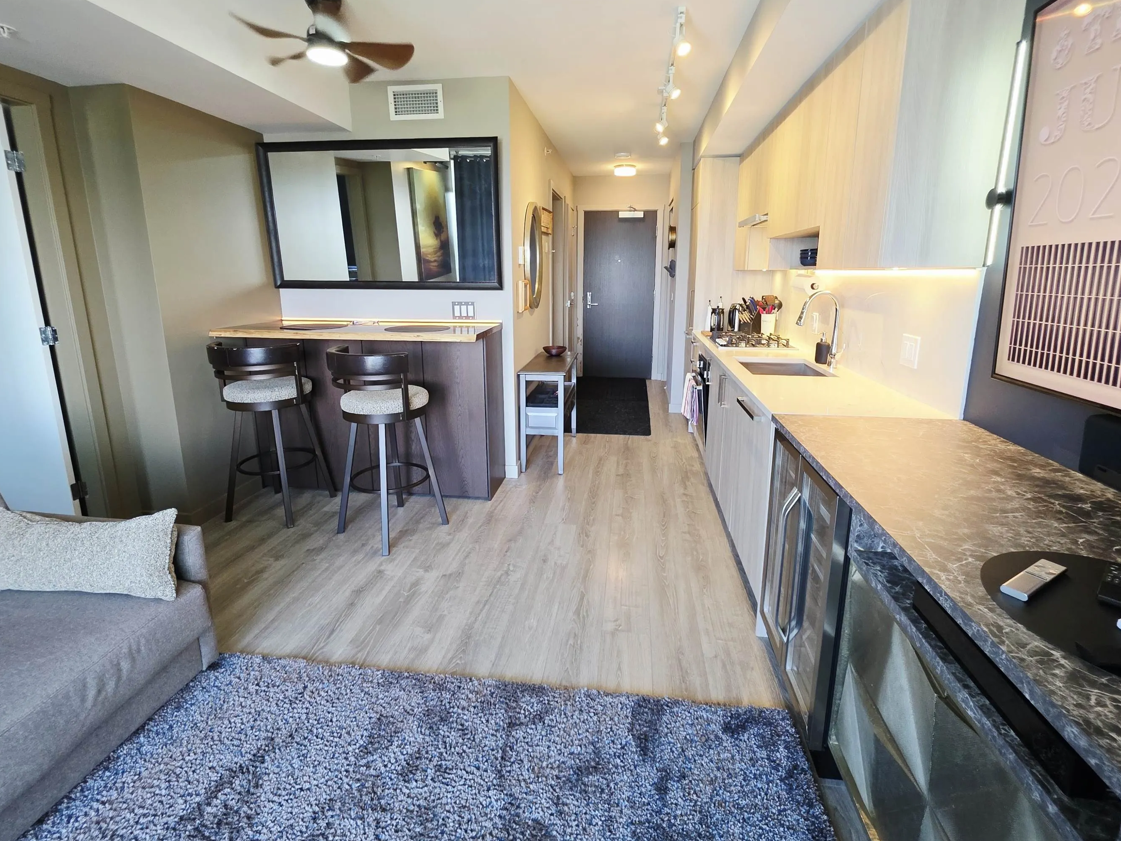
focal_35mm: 15
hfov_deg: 98.1
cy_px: 375
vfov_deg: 81.5
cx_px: 575
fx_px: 486
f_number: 1.9
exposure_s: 1/120
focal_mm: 2.2
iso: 200
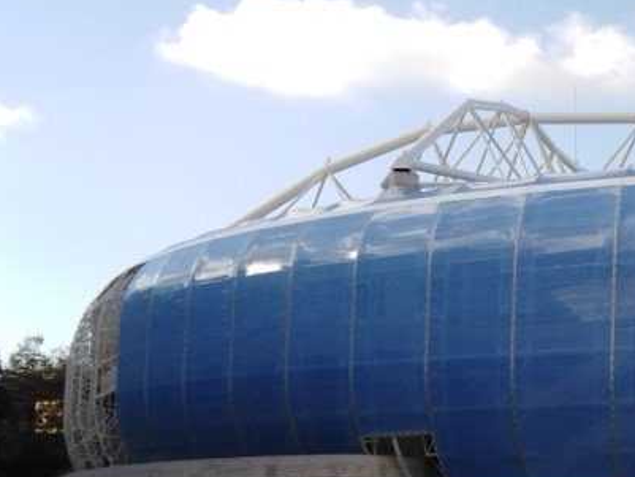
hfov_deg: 30.4
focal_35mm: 57
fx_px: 1046
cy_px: 407
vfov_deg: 25.1
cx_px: 690
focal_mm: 3.46
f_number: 2.2
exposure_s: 1/659
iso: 100
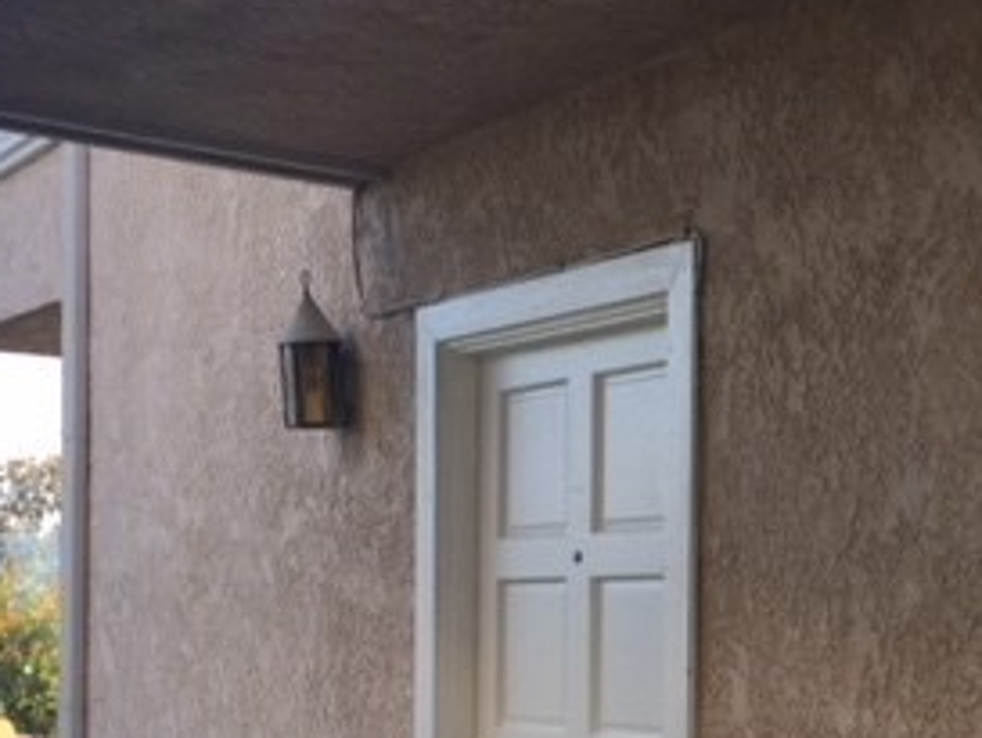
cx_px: 612
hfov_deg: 28.4
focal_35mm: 68
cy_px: 670
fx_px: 1930
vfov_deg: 21.1
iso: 32
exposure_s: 1/353
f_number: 2.2
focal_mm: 4.15
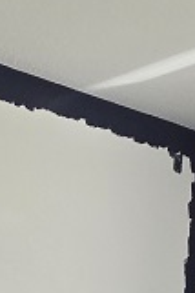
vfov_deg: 20.0
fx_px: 700
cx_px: -417
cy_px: 455
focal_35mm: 86
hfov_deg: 10.4
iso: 100
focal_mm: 2.2
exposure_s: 1/53
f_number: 2.2
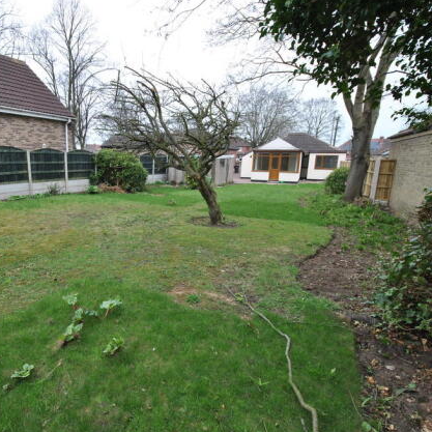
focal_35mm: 20
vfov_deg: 74.8
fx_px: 282
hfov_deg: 73.4
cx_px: 158
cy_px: 221
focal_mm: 10
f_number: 5.6
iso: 100
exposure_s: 1/125
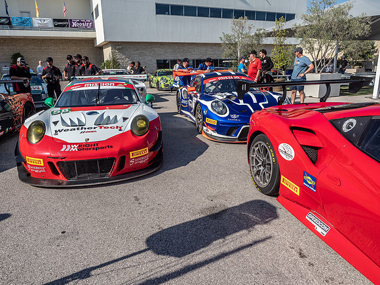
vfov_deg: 56.8
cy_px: 142
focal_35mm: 24
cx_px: 190
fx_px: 263
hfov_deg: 71.6
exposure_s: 1/1000
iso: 200
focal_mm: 12
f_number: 5.6
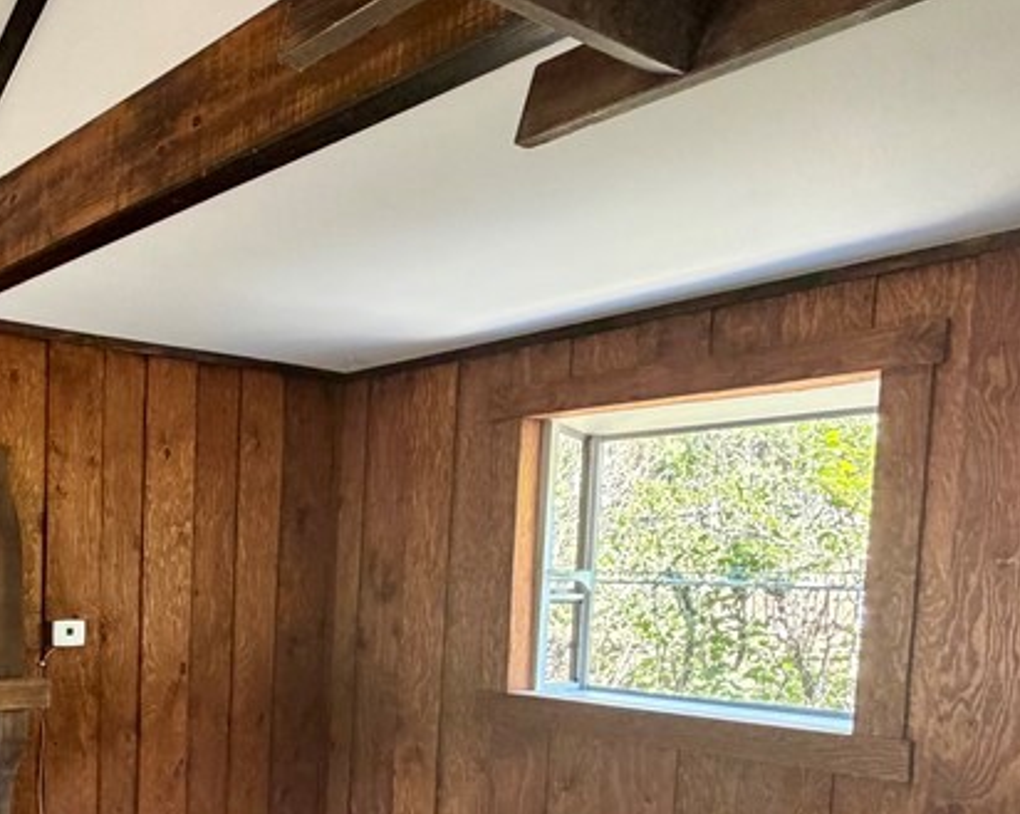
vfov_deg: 41.3
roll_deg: -0.9
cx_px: 79
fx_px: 1026
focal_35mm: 34
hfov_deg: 46.9
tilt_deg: -4.9
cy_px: 663
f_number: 2.2
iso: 320
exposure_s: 1/77
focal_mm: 2.22
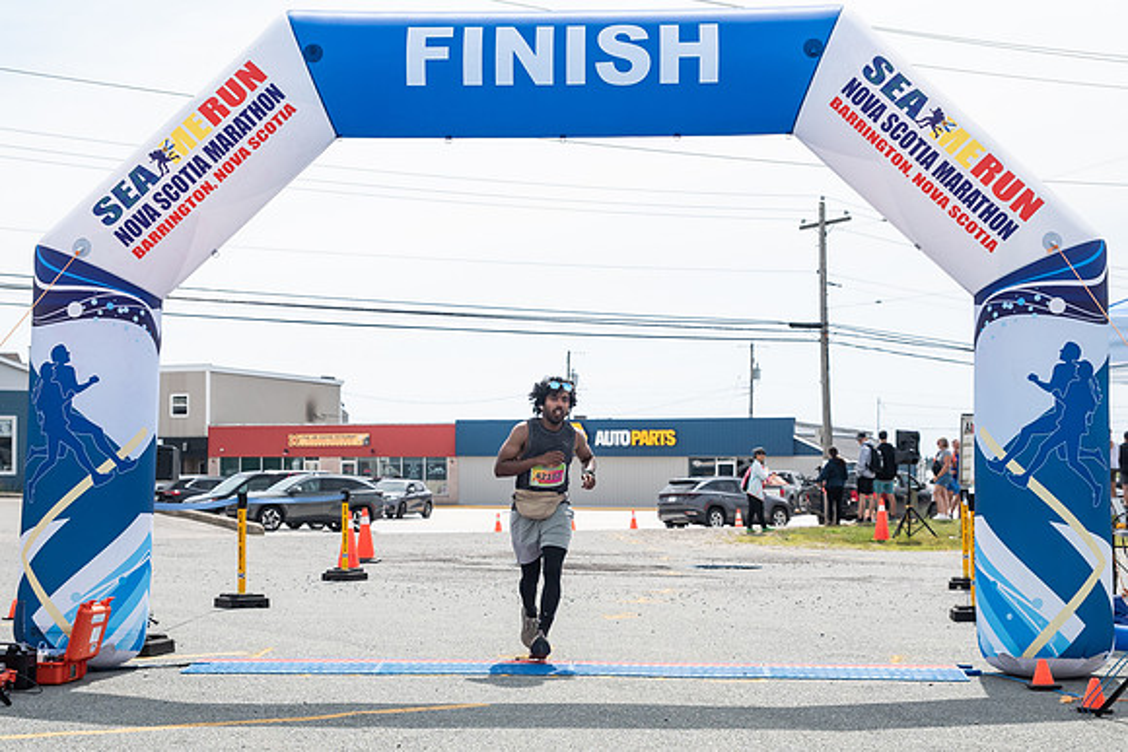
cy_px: 431
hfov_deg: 33.8
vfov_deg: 22.9
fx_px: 1855
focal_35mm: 59
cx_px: 537
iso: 800
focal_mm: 48
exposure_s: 1/4000
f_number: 4
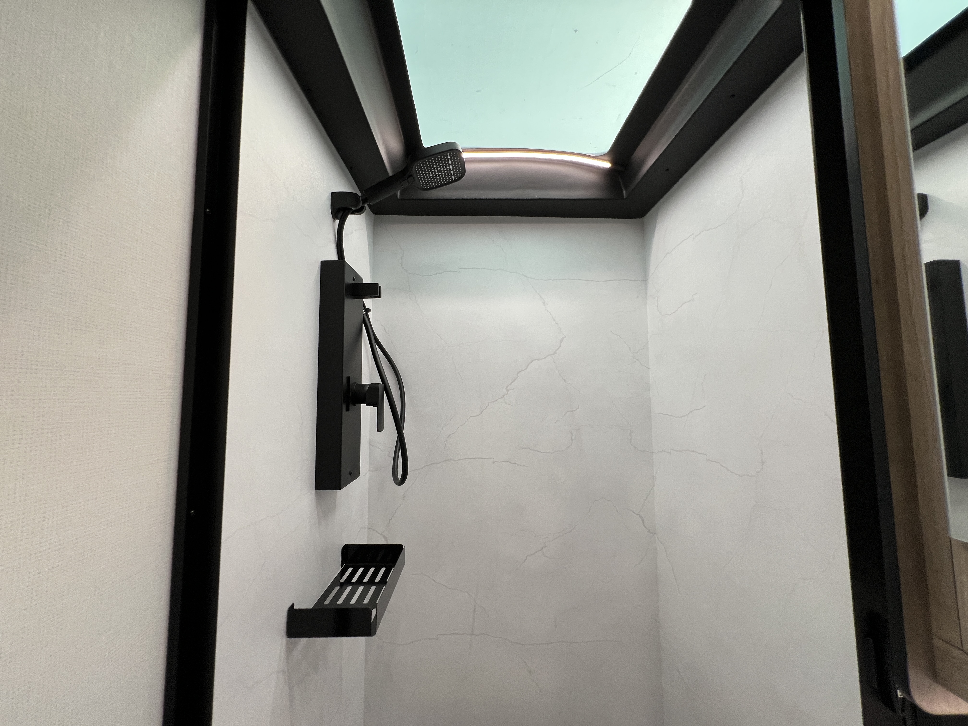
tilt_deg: +5.3
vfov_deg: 89.9
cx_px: 484
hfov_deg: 106.2
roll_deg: +3.3
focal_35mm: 13
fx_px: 364
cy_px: 363
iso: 80
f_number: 1.8
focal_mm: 1.57
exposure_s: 1/99
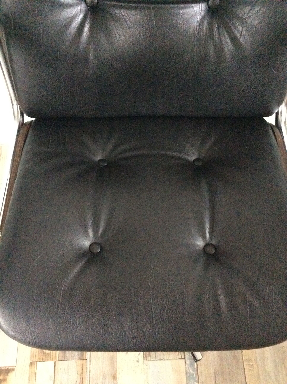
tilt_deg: -63.9
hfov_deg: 44.1
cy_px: 192
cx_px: 144
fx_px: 355
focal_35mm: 32
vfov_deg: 56.9
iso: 800
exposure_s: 1/17
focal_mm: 3.3
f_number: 2.4
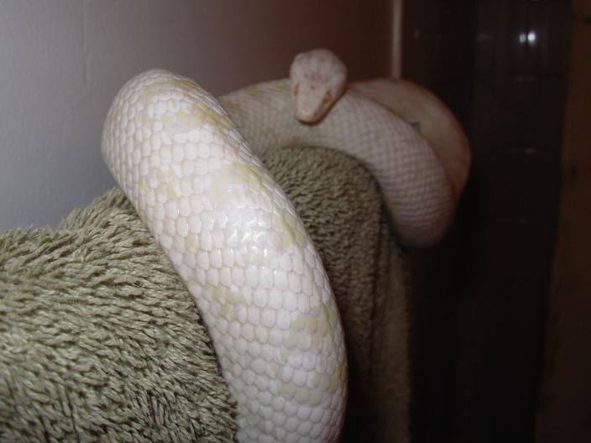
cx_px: 296
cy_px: 222
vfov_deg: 37.7
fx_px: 649
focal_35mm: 38
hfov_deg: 49.0
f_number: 4.9
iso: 50
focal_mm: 6.3
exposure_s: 1/32
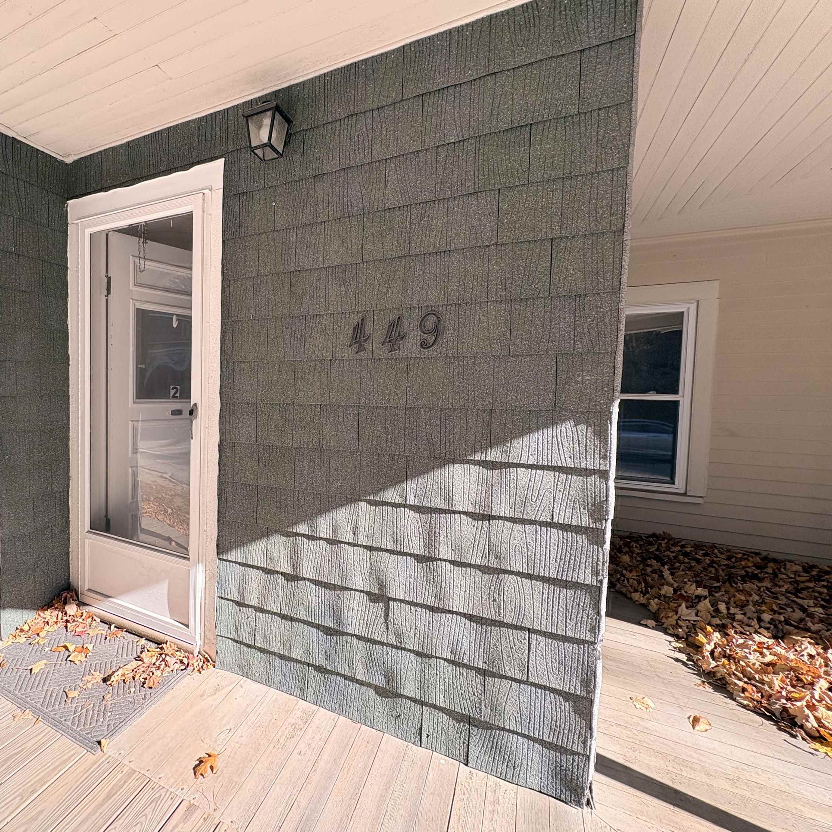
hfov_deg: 81.4
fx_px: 462
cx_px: 284
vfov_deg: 84.0
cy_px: 410
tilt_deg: -3.0
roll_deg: -0.2
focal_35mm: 17
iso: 64
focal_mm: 2.22
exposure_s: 1/285
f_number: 2.2
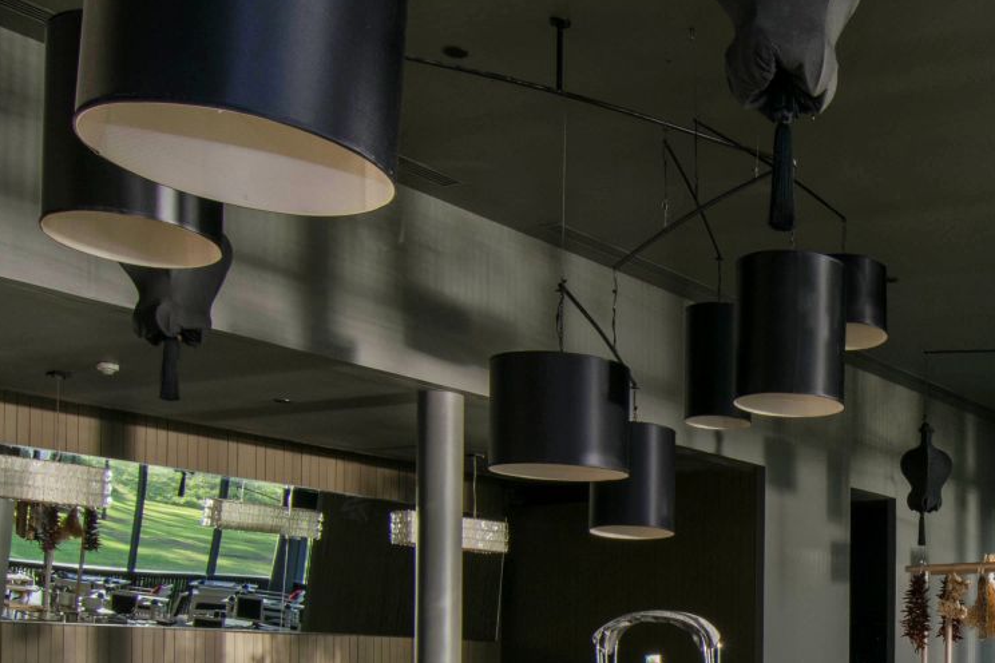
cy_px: 662
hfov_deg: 39.2
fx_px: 1226
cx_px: 986
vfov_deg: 28.4
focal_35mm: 44
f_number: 11
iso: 100
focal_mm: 11
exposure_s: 1/4
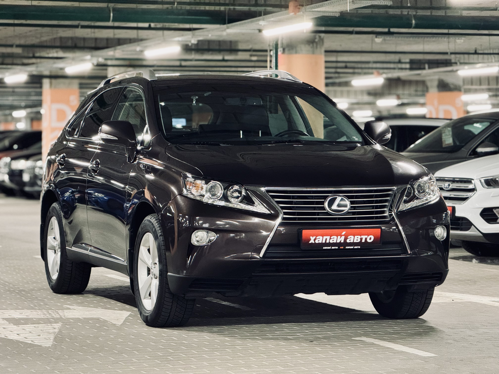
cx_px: 250
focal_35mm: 120
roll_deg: +0.2
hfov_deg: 16.4
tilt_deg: -0.7
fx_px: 1730
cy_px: 187
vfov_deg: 12.3
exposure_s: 1/33
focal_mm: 15.66
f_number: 2.8
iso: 640
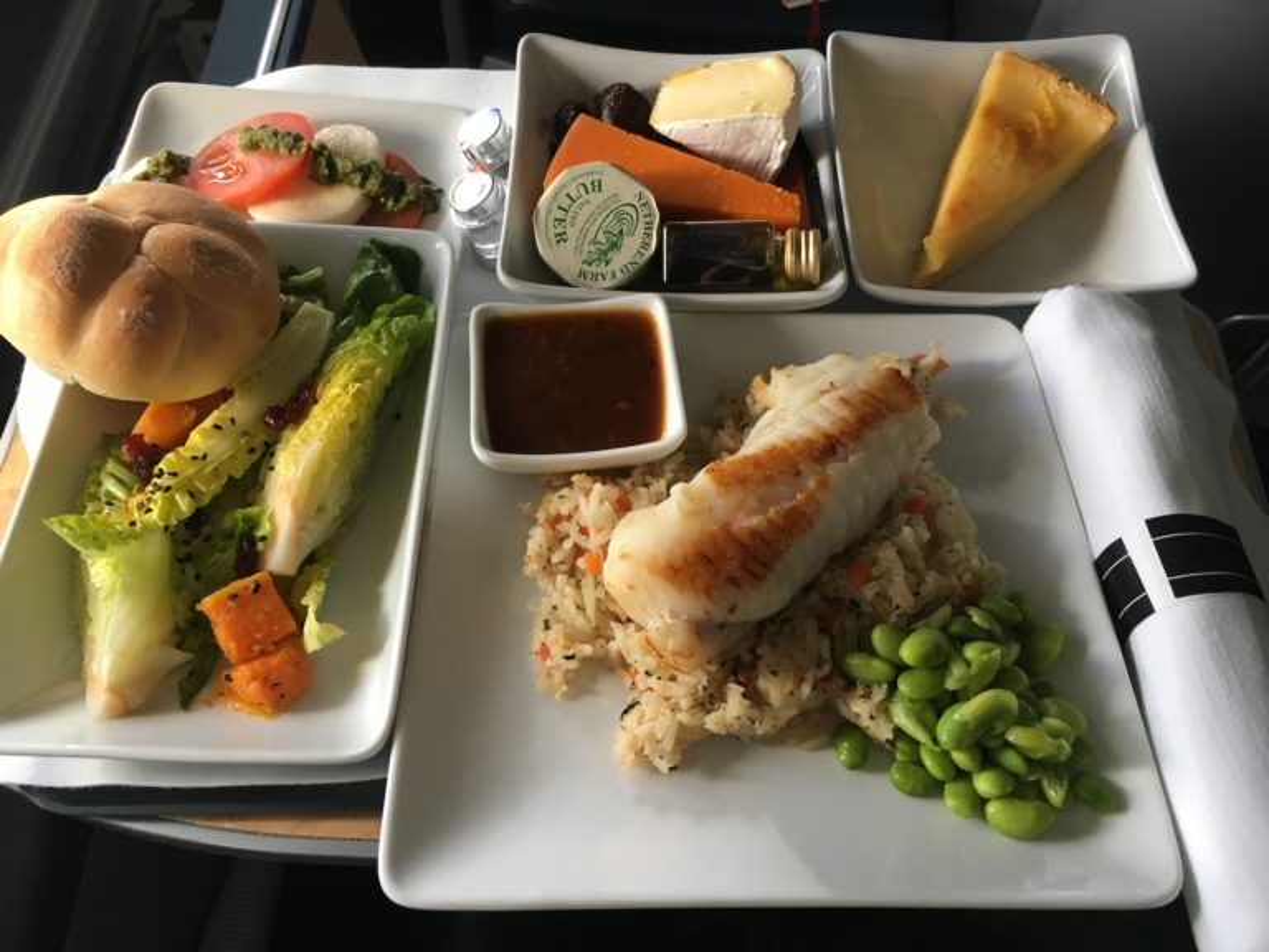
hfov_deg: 61.7
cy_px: 476
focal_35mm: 29
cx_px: 634
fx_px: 1063
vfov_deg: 48.2
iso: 50
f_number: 2.2
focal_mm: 4.15
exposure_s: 1/33
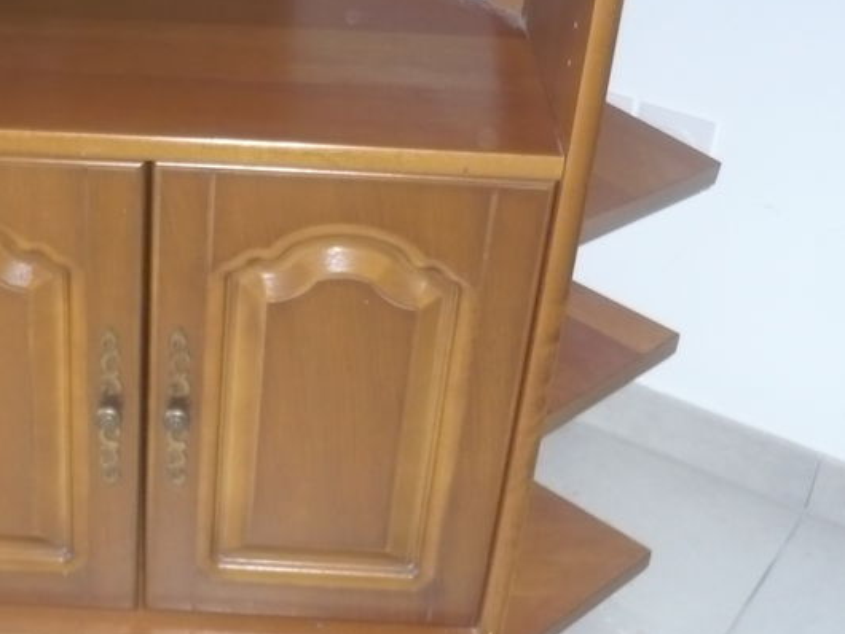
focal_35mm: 66
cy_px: 385
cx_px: 183
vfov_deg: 22.2
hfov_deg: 28.8
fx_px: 1612
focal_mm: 5.8
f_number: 2.8
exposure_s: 1/30
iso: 200
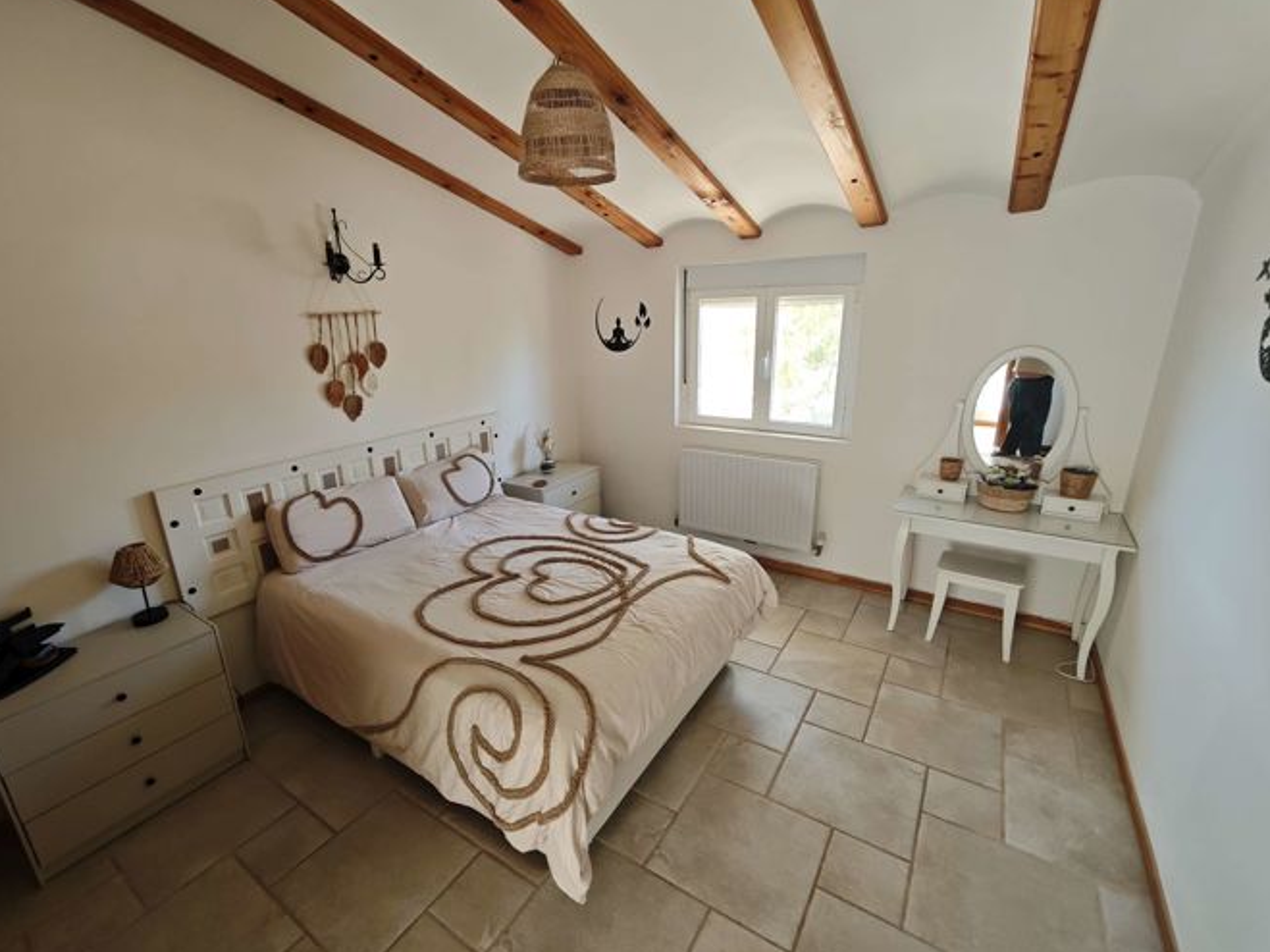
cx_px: 606
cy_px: 486
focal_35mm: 15
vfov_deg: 81.7
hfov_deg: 98.1
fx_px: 550
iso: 400
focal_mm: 2.16
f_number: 2.2
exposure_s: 1/50
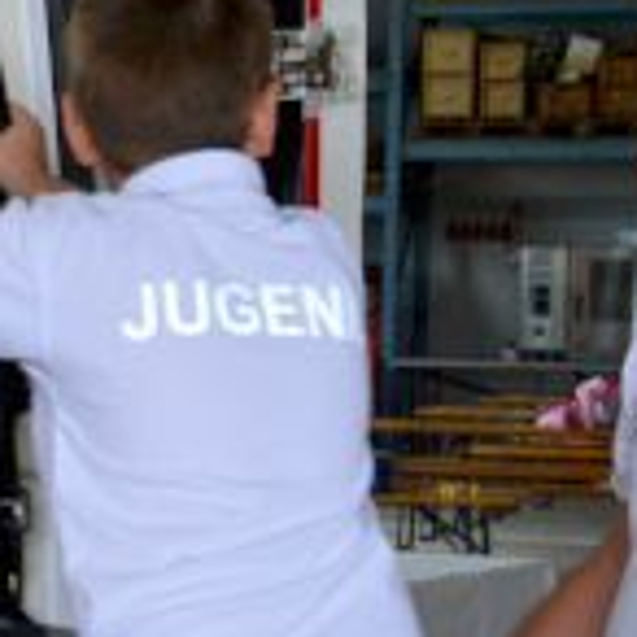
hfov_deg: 9.4
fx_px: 3768
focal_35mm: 181
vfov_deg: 9.6
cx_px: -266
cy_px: 506
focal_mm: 32
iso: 400
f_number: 8
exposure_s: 1/20
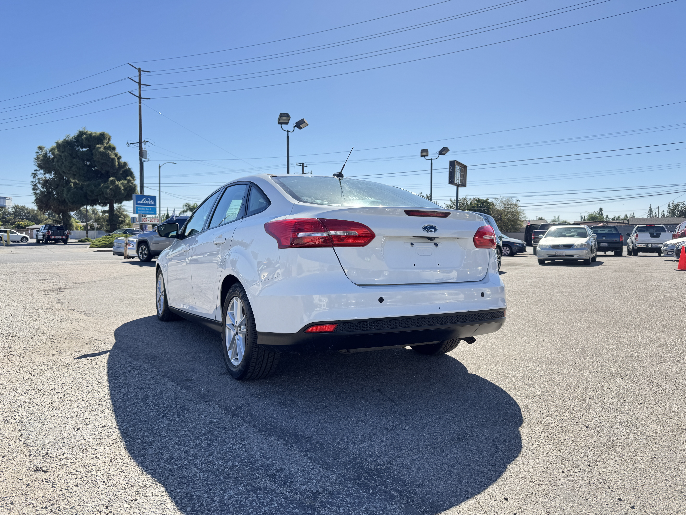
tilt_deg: -2.9
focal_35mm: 24
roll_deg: -1.1
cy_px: 258
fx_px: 476
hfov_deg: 71.6
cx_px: 343
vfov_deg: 56.8
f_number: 1.78
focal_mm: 6.76
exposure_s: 1/1980
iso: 80
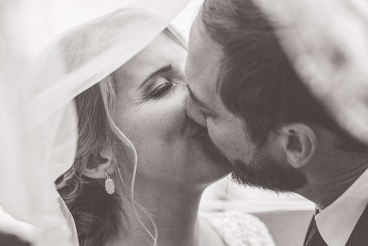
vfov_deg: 16.1
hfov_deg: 23.9
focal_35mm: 85
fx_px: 869
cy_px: 123
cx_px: 184
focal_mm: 85
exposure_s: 1/4000
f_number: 3.5
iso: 500
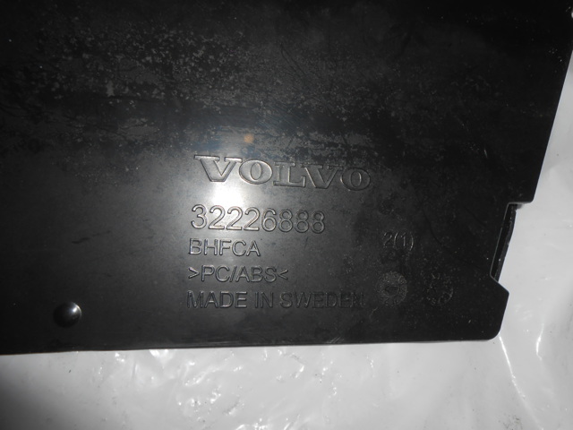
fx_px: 430
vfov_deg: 53.1
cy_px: 215
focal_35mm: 26
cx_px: 286
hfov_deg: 67.3
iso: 80
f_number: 11.5
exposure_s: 1/25
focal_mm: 4.6
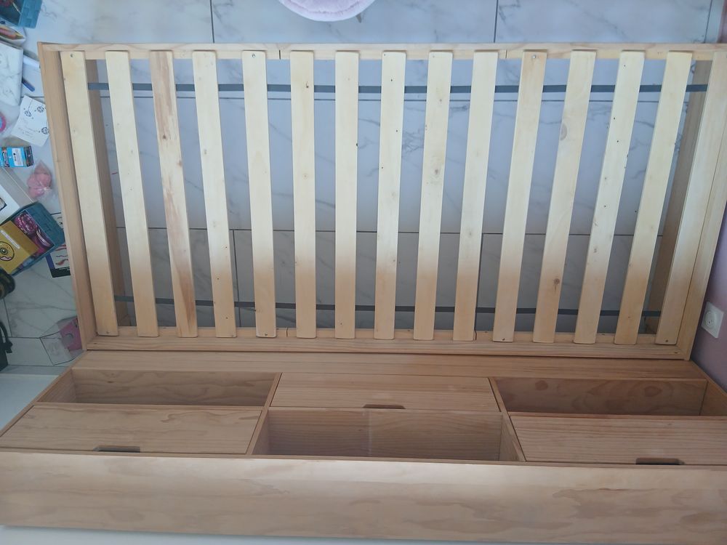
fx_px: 546
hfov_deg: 67.3
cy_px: 272
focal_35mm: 26
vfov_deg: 53.1
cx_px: 364
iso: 160
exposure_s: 1/50
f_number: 1.8
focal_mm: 3.98
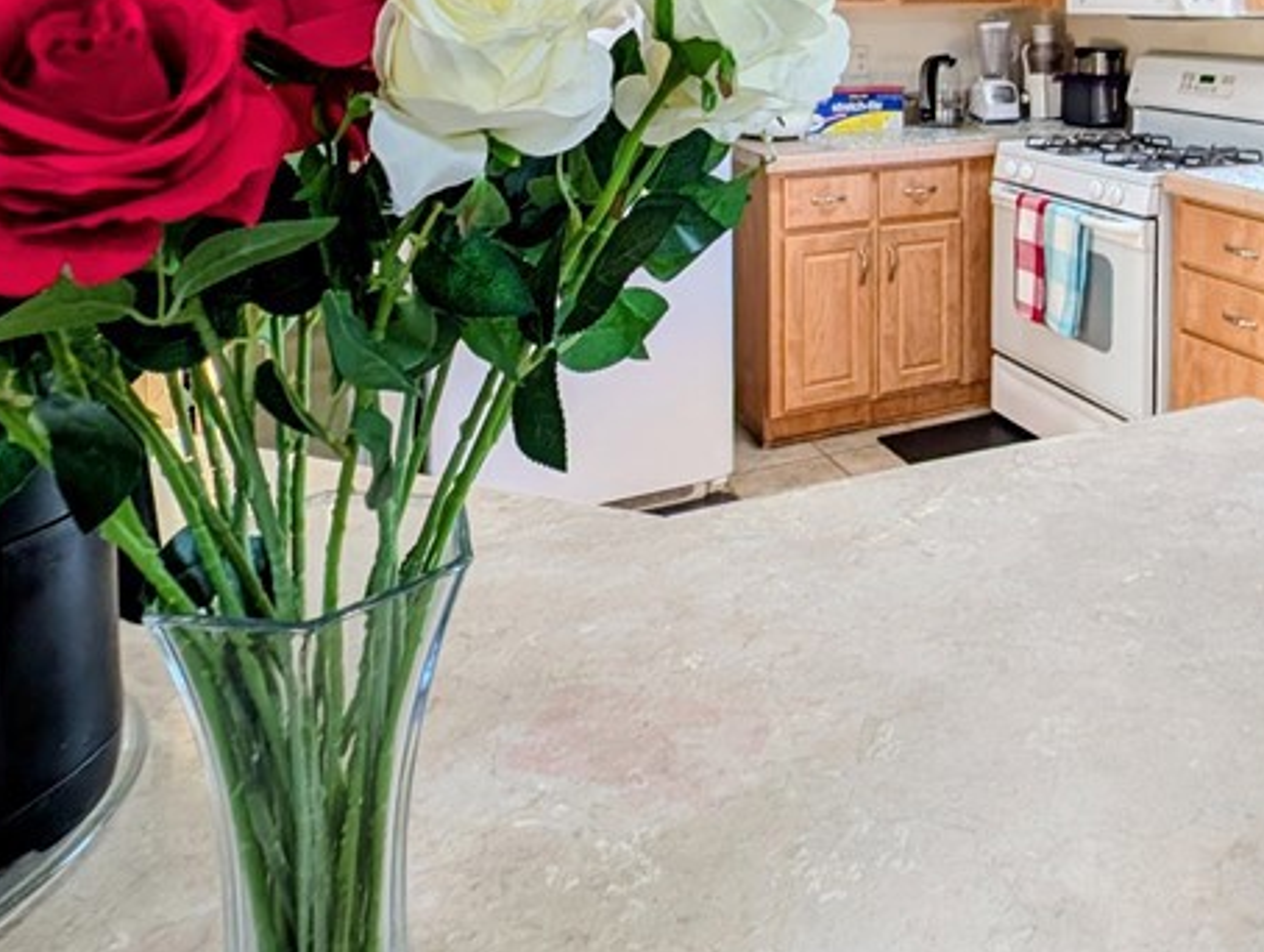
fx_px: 987
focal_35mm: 27
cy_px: 29
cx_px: 896
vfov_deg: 44.8
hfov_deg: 62.6
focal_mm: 2.23
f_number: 1.95
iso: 62
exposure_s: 1/120
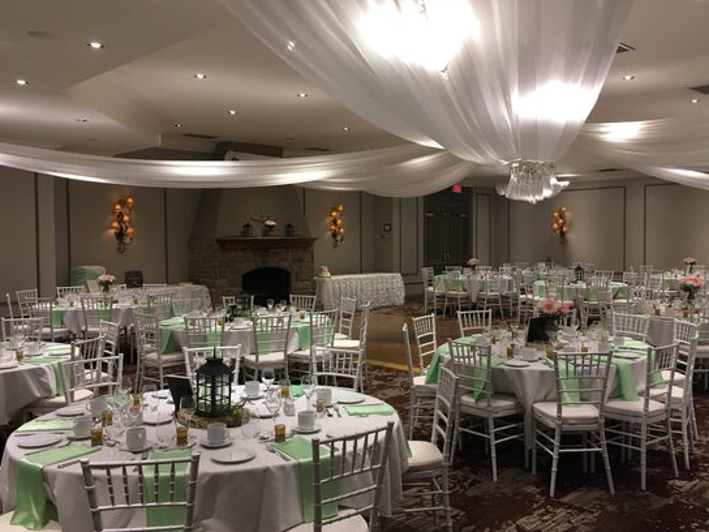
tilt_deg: -2.3
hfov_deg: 56.8
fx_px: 655
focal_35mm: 32
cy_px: 258
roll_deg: -0.6
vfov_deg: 44.2
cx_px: 362
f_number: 2.2
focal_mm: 4.15
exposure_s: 1/30
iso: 80
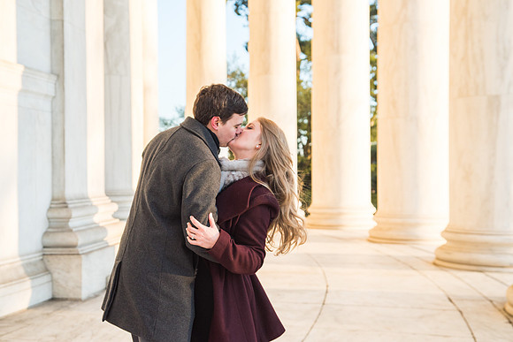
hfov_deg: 38.2
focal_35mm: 52
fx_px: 741
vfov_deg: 26.0
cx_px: 256
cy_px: 171
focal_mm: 52
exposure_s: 1/800
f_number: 2.8
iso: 400
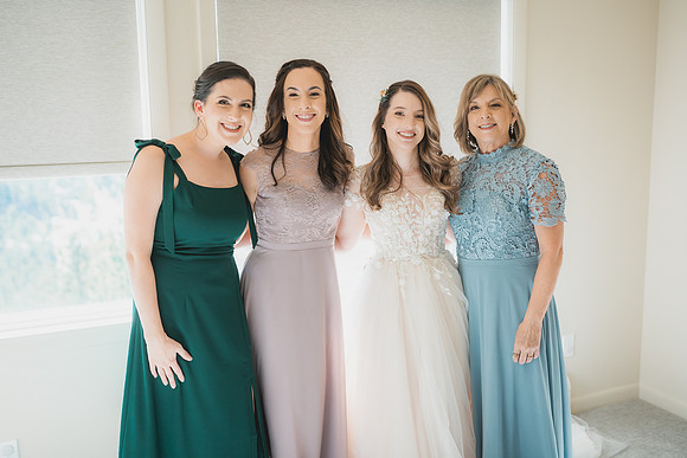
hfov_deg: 52.2
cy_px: 229
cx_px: 344
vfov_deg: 36.2
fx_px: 701
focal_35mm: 37
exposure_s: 1/640
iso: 400
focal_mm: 35
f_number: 2.2
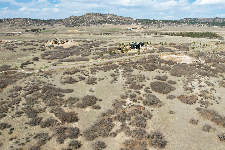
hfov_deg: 59.6
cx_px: 138
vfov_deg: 42.2
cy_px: 61
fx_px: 194
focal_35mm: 31
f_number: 2.8
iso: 100
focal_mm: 8.38
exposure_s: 1/2500
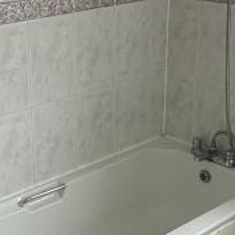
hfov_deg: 23.6
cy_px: 97
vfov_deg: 24.0
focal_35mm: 72
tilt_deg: -18.3
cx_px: 47
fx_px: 553
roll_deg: +2.3
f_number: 2.2
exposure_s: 1/99
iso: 125
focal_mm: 2.22
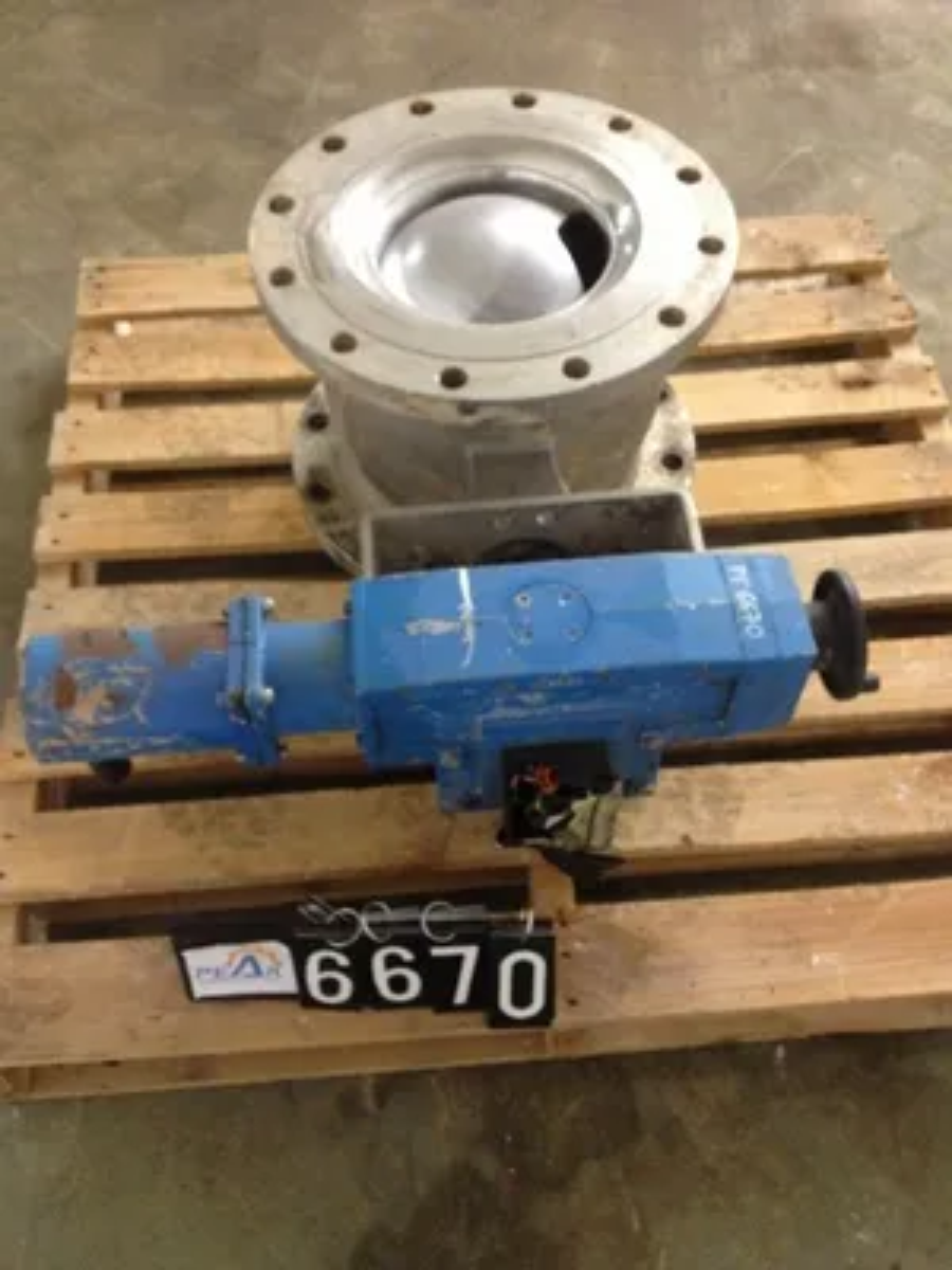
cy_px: 635
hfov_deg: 40.7
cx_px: 476
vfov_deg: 52.6
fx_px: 1283
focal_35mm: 35
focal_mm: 4.28
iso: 250
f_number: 2.4
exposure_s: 1/20
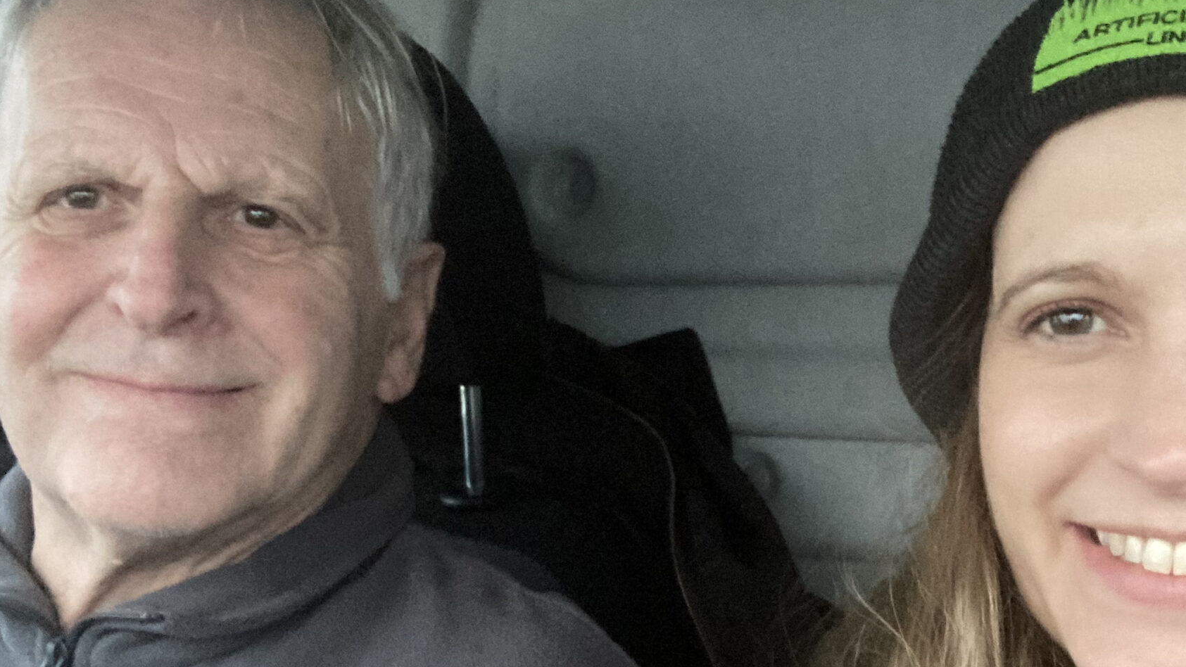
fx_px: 1667
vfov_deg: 22.5
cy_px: 449
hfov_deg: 39.0
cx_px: 719
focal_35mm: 53
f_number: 2.2
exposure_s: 1/24
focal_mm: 2.87
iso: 640
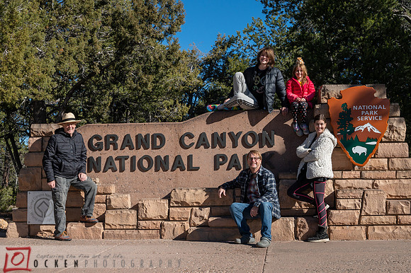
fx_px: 583
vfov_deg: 26.4
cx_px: 224
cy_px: 136
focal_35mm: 51
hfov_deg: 38.8
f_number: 8
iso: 400
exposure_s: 1/1250
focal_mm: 43
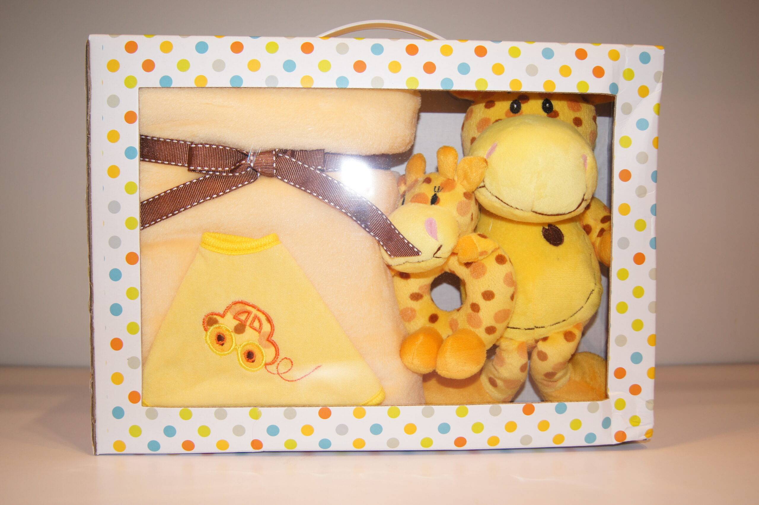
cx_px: 380
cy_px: 252
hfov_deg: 53.2
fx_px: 758
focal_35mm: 36
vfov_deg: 36.8
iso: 250
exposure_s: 1/60
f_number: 4
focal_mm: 24
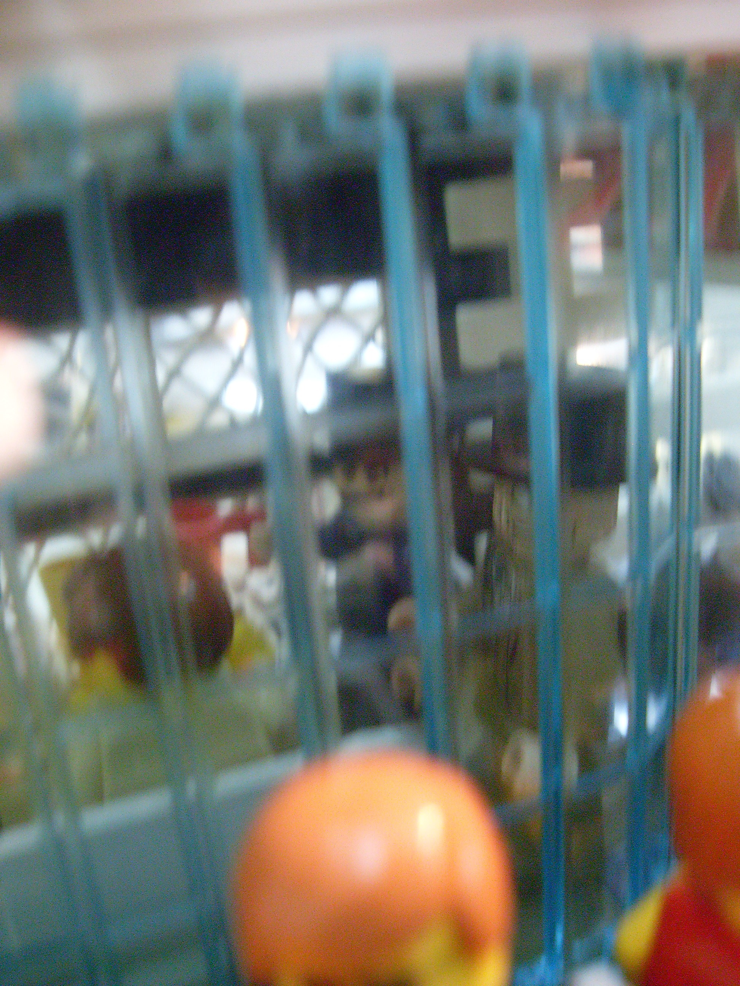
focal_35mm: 37
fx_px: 1055
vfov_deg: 50.1
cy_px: 493
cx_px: 370
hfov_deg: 38.7
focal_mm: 6.3
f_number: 2.8
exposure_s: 1/4
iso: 200
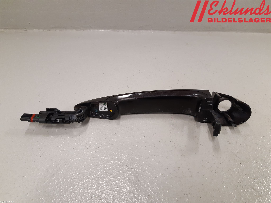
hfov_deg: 67.3
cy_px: 102
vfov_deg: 53.1
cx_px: 136
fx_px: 204
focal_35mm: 26
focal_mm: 3.93
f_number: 1.7
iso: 200
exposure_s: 1/50
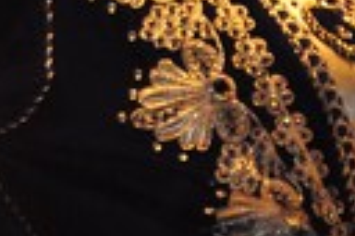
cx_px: 207
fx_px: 7258
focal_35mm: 737
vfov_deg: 1.9
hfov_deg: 2.8
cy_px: -85
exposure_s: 1/60
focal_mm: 92
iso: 1250
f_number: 5.6
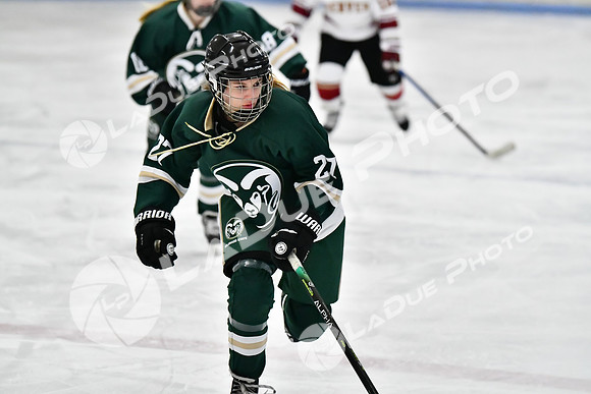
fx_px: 3694
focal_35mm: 225
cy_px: 197
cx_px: 296
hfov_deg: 9.1
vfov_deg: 6.1
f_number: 2.8
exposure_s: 1/1250
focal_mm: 150
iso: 8000
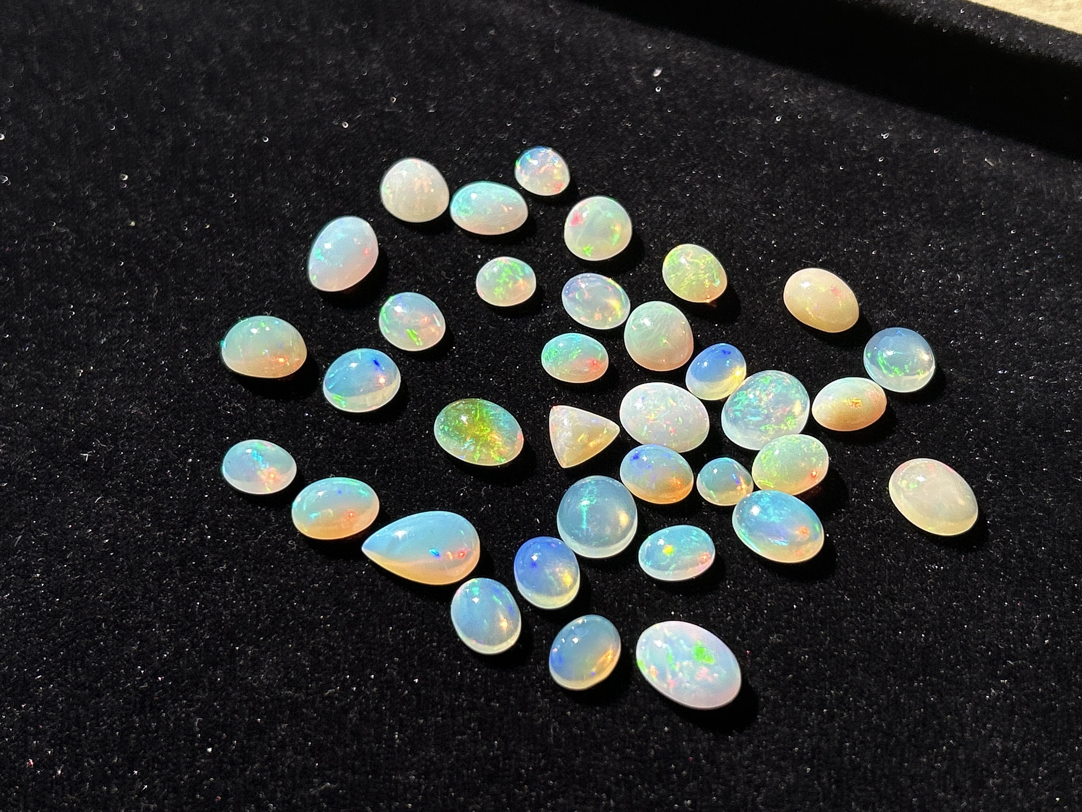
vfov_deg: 28.0
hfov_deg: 36.8
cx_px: 541
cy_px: 406
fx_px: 1625
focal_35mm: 52
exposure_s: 1/5882
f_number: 1.5
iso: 50
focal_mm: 5.7
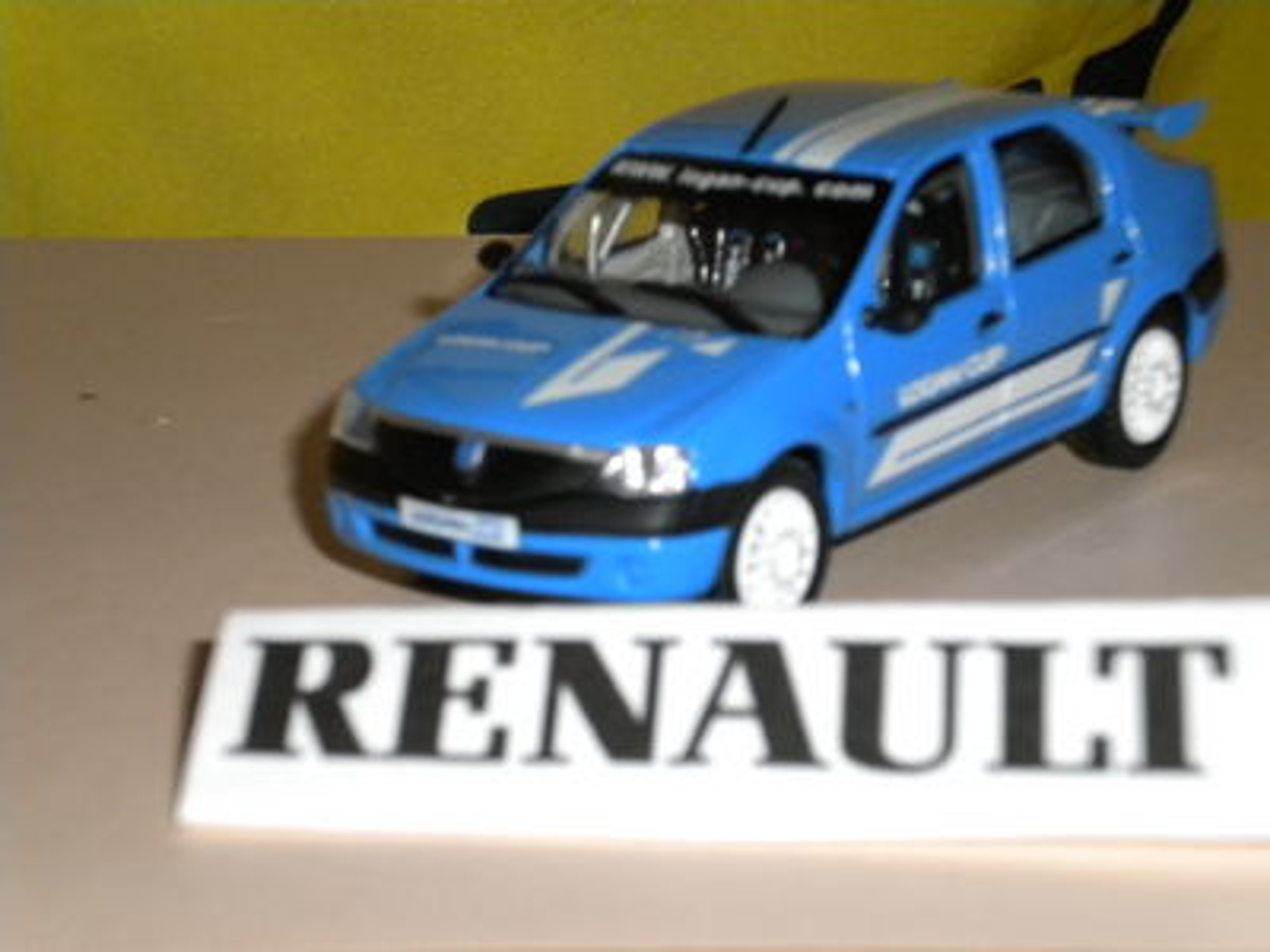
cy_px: 476
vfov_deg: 15.4
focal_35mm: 96
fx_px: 3522
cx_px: 635
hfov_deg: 20.4
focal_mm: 17.3
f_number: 5.7
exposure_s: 1/60
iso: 400
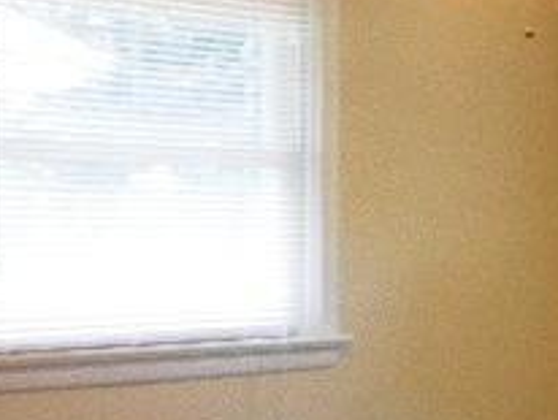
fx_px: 1501
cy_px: 238
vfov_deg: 15.9
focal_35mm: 93
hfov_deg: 20.2
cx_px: 591
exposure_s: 1/30
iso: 244
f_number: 3.5
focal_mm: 5.4
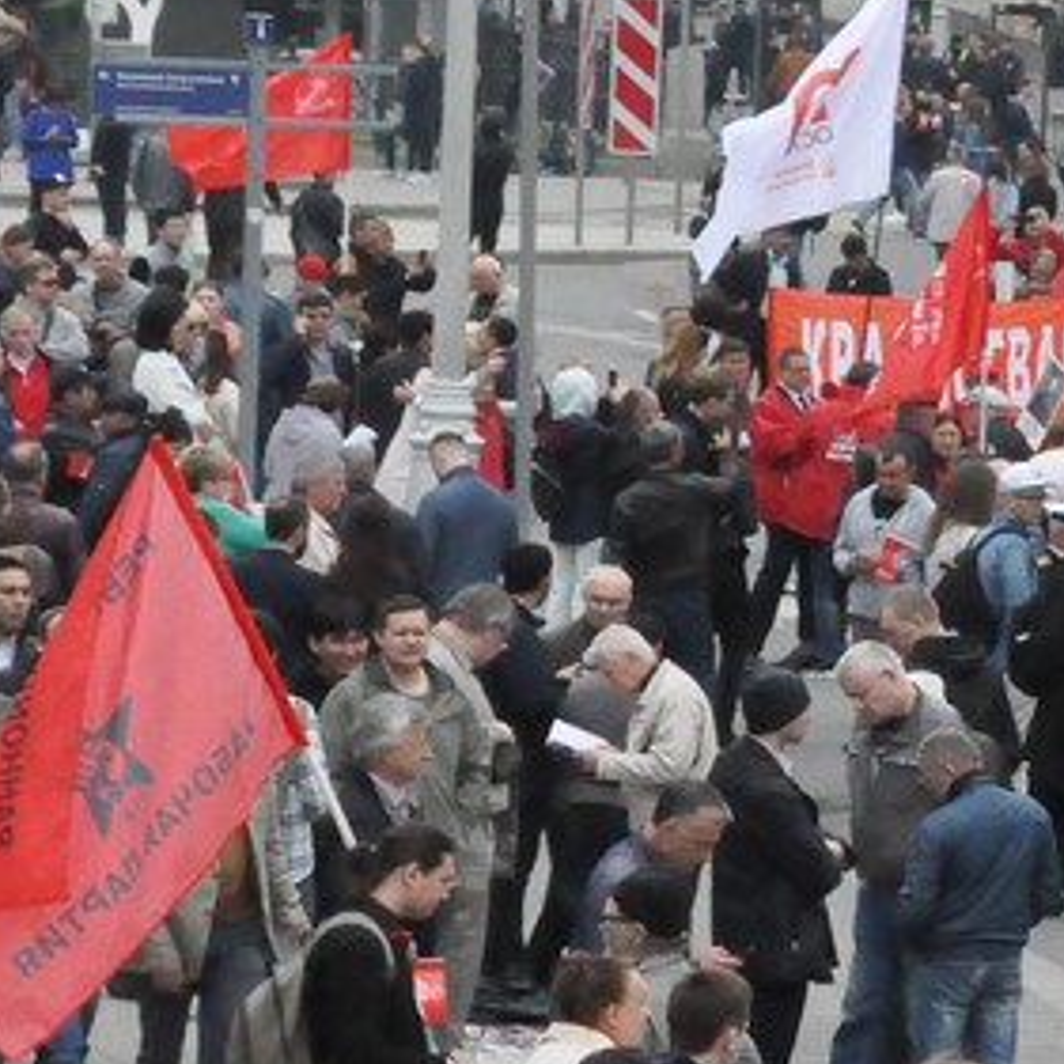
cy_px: 314
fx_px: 13658
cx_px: 2056
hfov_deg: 4.4
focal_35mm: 393
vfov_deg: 4.5
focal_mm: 75
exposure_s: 1/4000
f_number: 11
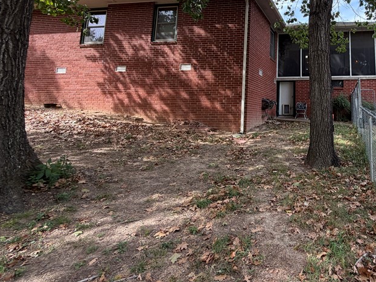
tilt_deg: +7.9
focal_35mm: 23
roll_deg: +0.3
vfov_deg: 56.7
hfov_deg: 66.6
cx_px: 305
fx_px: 250
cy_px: 80
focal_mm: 2.22
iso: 50
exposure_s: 1/197
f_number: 2.2
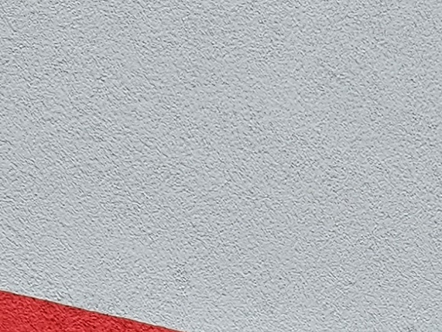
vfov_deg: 7.9
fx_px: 2057
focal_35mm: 161
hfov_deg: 12.1
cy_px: 1011
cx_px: 490
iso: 25
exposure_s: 1/267
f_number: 1.8
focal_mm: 5.4
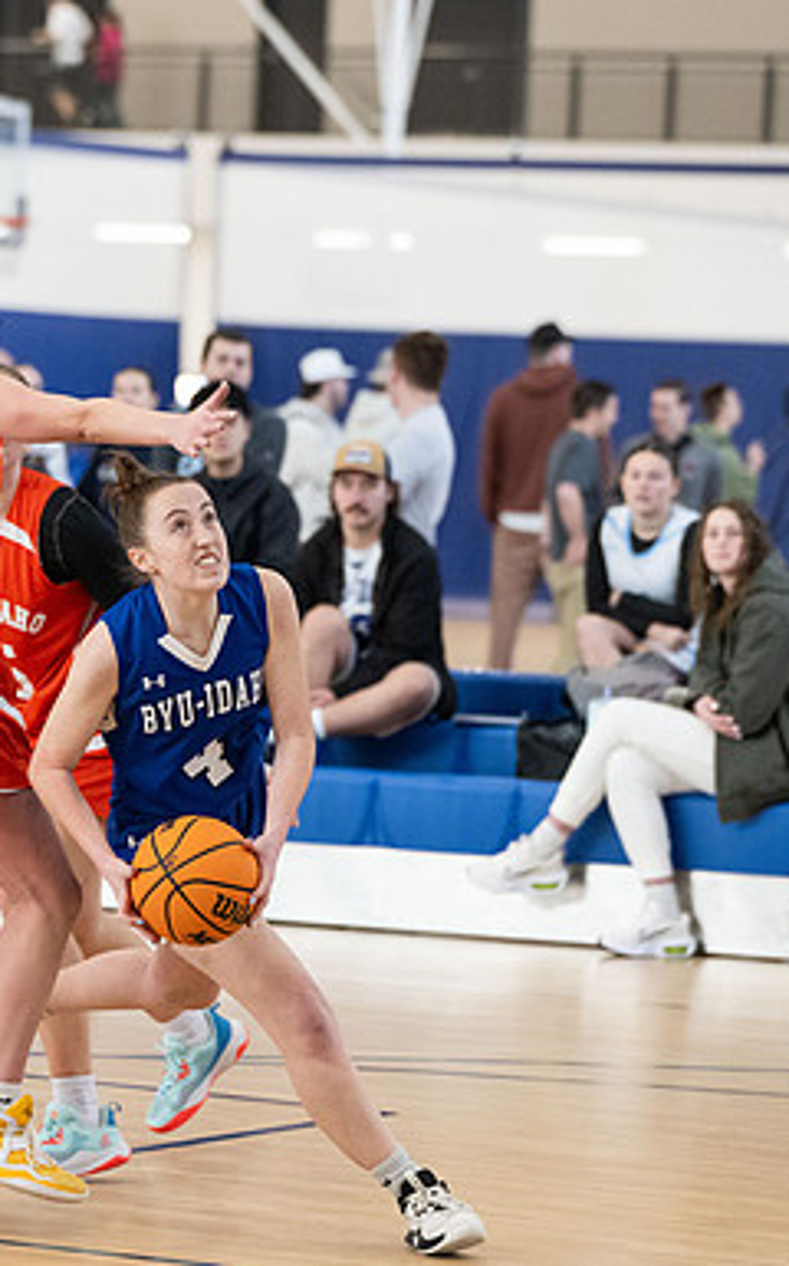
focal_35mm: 194
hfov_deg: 6.7
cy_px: 629
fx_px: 6687
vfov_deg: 10.8
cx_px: 135
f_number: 3.5
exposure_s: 1/640
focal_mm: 125
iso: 4000
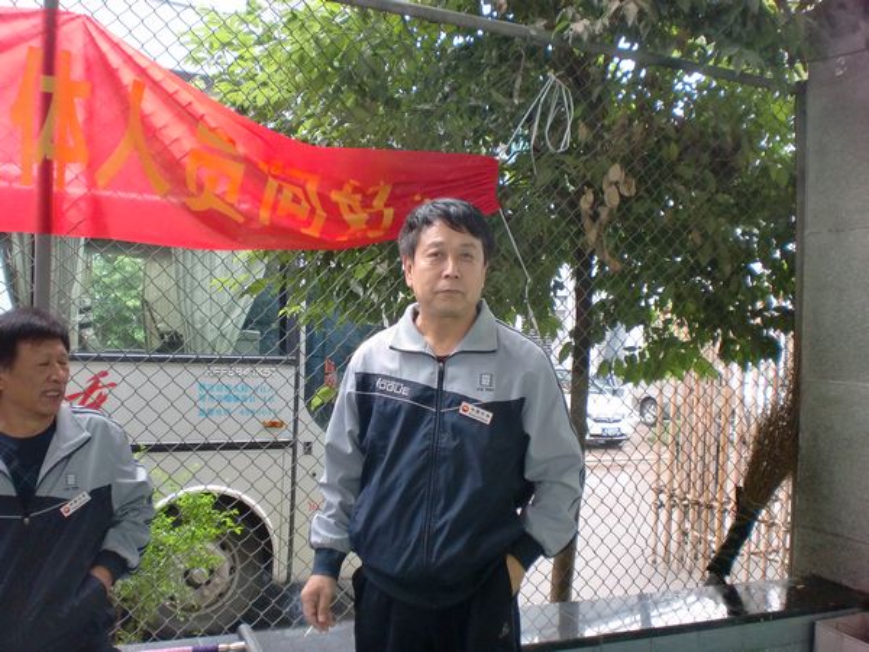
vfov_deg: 40.7
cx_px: 434
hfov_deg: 52.6
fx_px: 879
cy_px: 326
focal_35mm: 35
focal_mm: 6.3
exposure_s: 1/60
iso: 250
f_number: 3.1
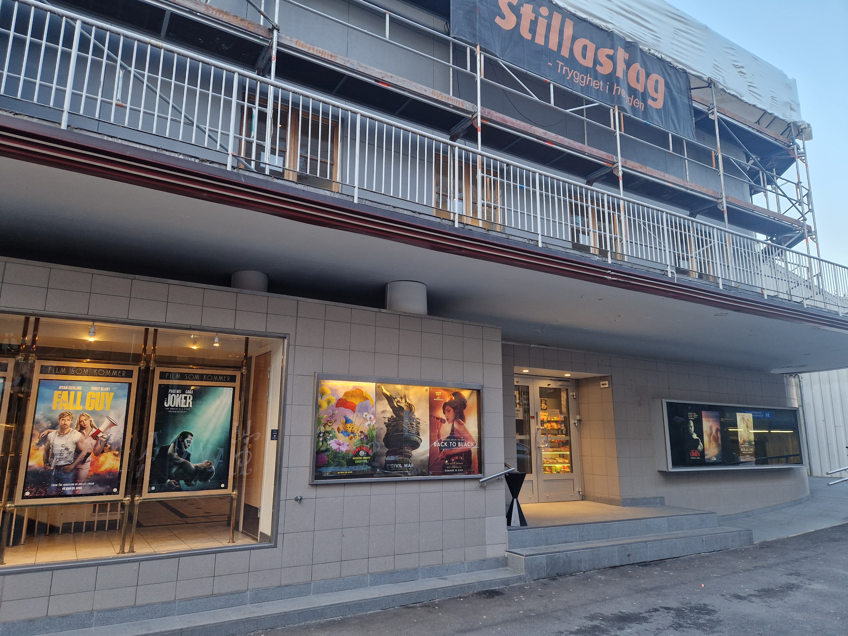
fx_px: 563
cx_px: 424
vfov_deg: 58.9
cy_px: 318
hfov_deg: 73.9
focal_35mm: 23
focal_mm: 5.4
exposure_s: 1/100
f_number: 1.8
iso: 160
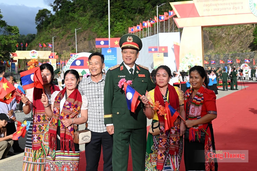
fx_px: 500
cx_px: 128
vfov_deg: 19.5
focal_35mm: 70
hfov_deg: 28.8
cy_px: 86
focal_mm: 70
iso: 1600
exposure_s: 1/1600
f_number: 10
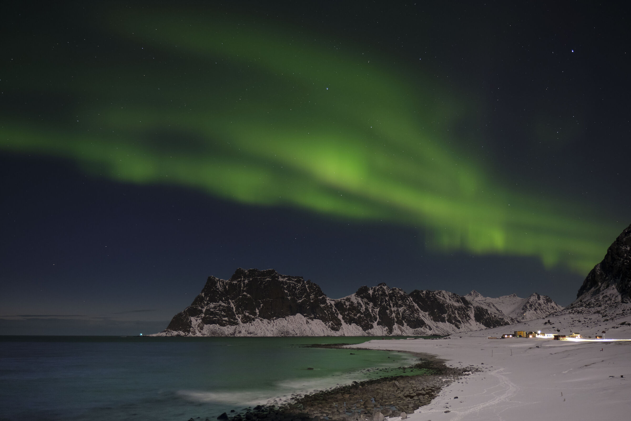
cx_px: 316
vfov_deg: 45.0
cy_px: 210
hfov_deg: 63.7
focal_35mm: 29
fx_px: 508
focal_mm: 19.4
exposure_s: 6.5
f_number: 2.8
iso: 640
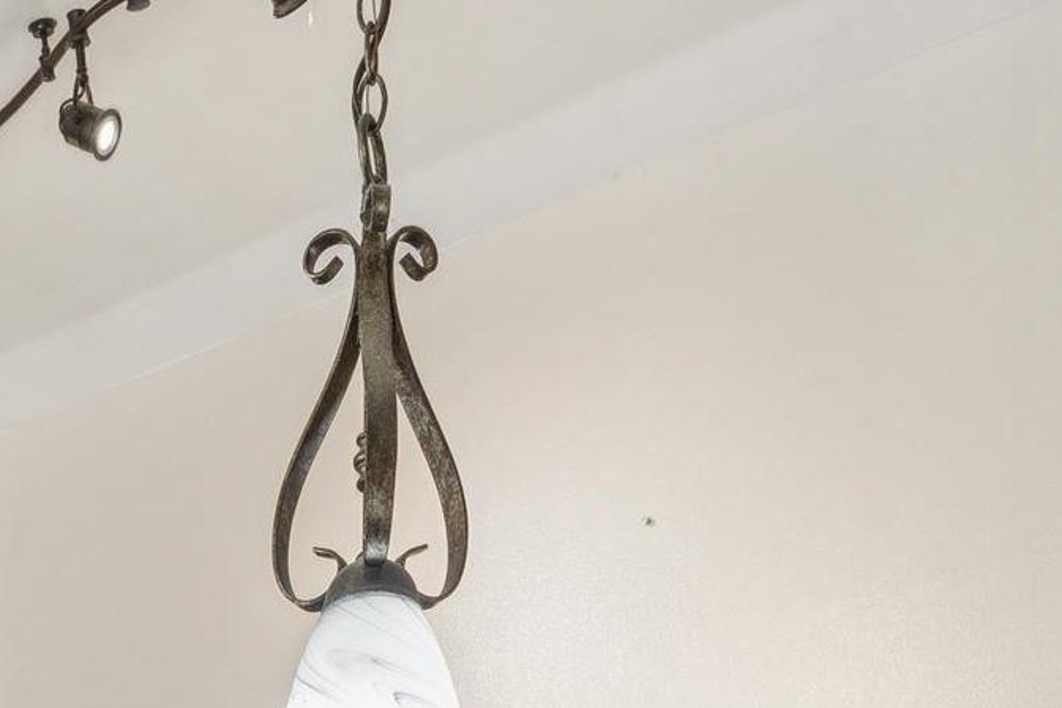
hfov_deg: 25.9
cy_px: 1600
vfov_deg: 14.0
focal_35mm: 74
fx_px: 2194
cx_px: 21
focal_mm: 16.3
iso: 400
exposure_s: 1/6
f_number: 13
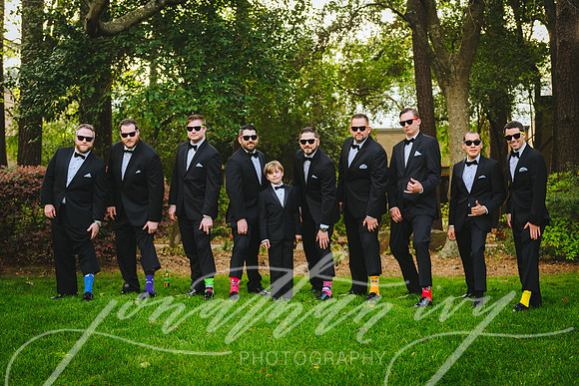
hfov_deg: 37.1
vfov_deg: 25.2
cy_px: 193
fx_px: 863
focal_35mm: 54
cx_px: 280
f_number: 3.5
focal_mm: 52
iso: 400
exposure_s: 1/400
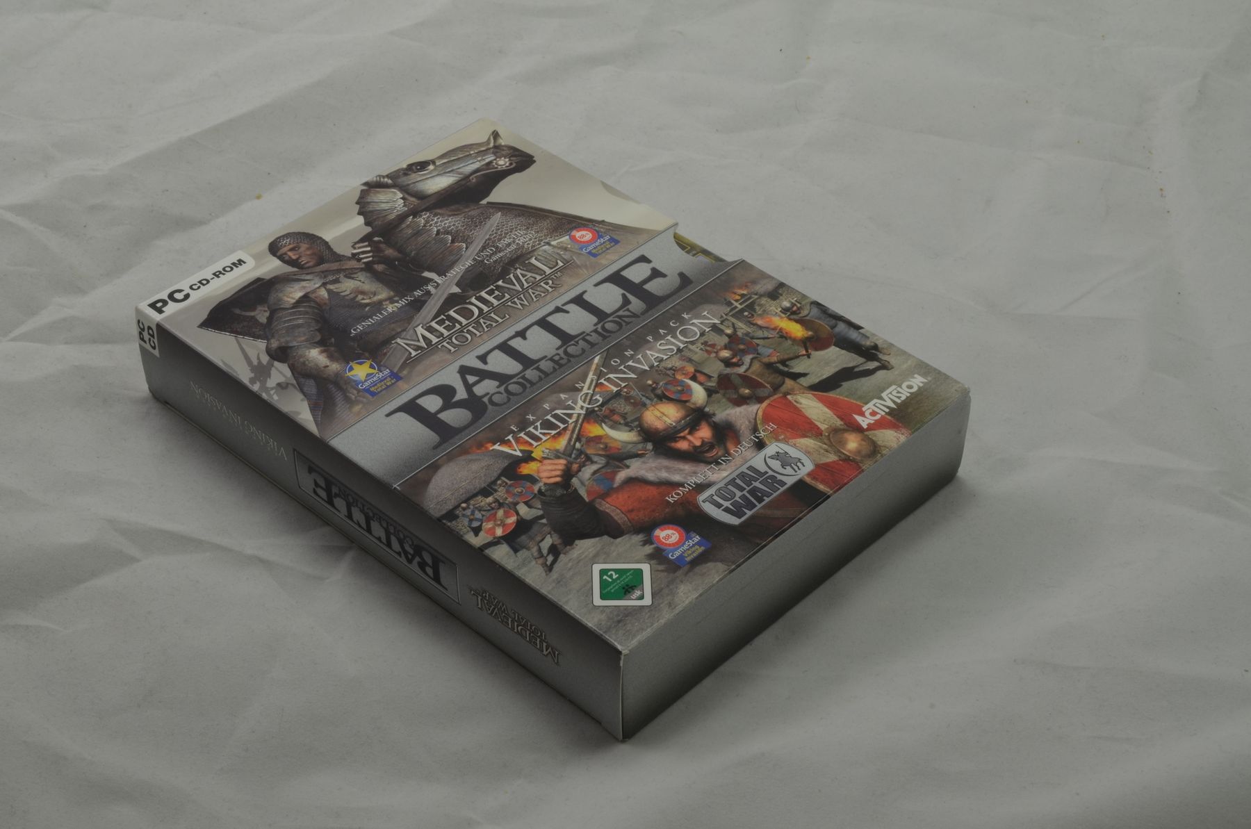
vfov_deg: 22.5
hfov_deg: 33.5
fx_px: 2081
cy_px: 414
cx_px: 626
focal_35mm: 60
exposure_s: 1/2.5
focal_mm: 40
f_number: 20
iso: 100
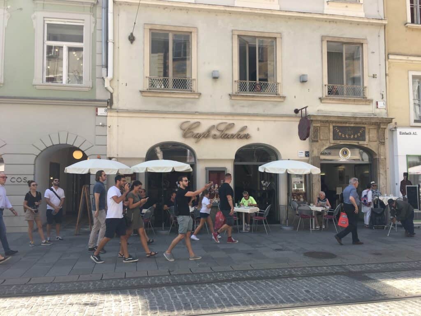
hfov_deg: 61.7
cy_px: 158
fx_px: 353
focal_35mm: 29
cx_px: 210
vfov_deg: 48.2
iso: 25
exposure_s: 1/388
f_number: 2.2
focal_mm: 4.15
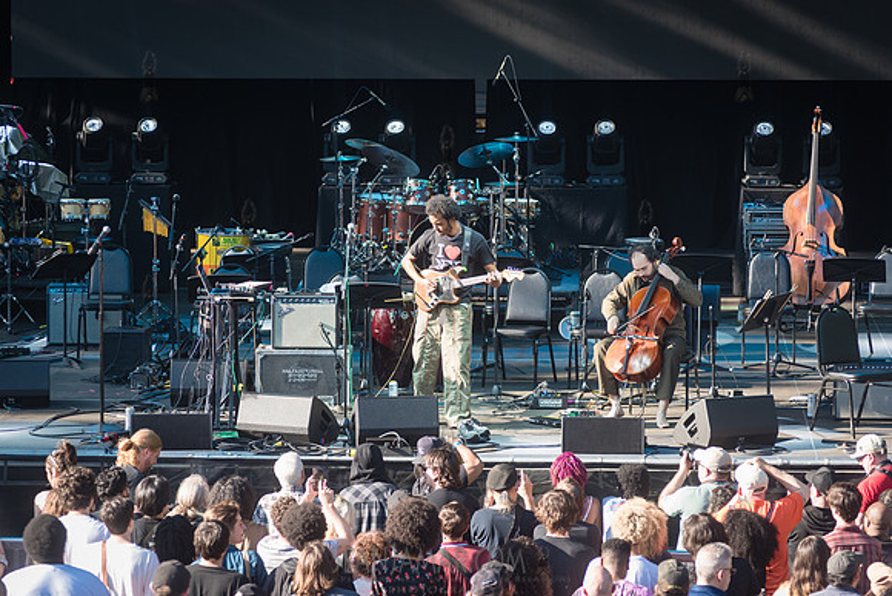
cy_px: 298
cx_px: 446
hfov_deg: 13.2
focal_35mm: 155
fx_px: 3841
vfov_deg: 8.9
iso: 500
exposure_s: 1/800
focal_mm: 155
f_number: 3.5
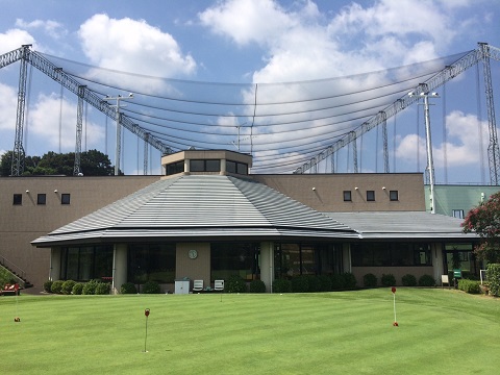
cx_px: 250
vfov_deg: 46.8
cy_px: 188
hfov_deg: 60.0
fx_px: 433
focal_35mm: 30
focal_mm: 4.12
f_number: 2.2
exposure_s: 1/3165
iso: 32
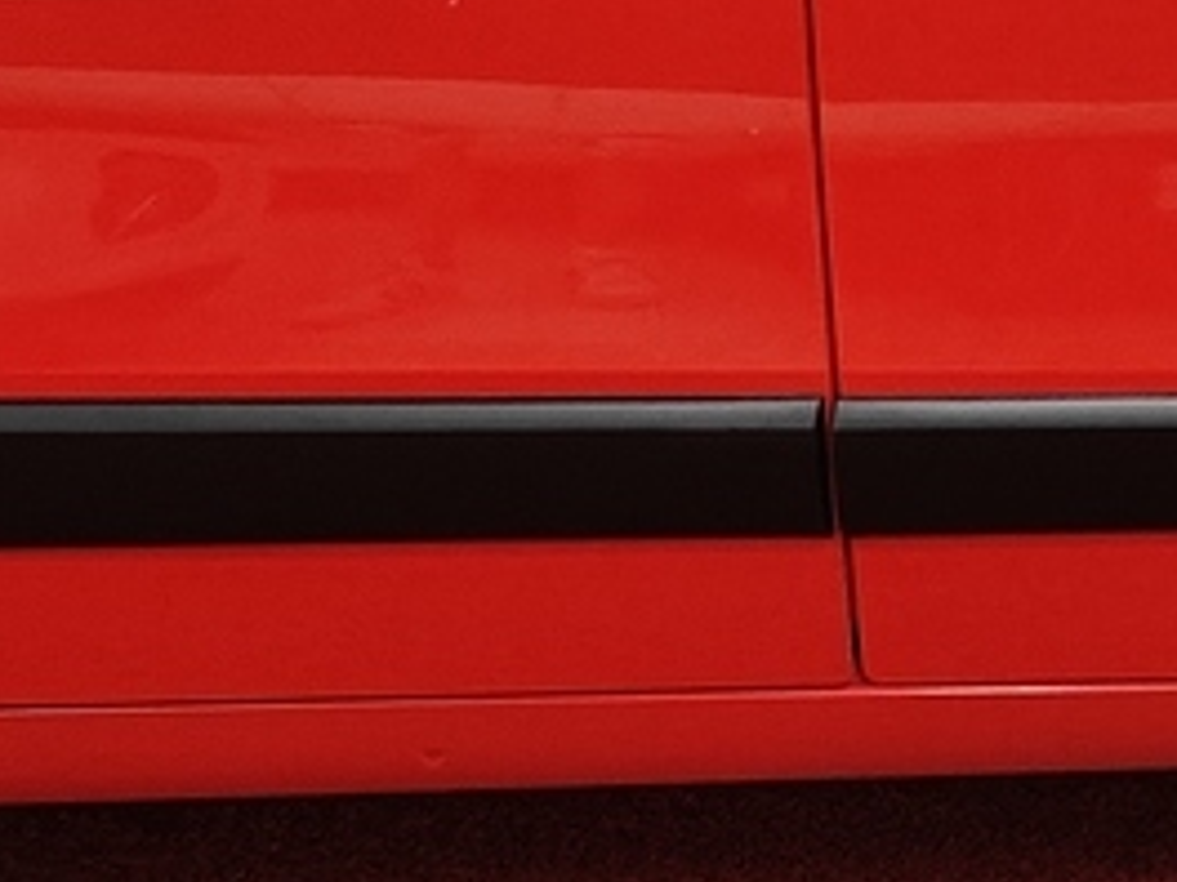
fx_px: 4998
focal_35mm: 147
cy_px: -169
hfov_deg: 13.3
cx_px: 1066
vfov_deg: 9.9
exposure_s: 1/78
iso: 100
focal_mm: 5.59
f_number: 1.8
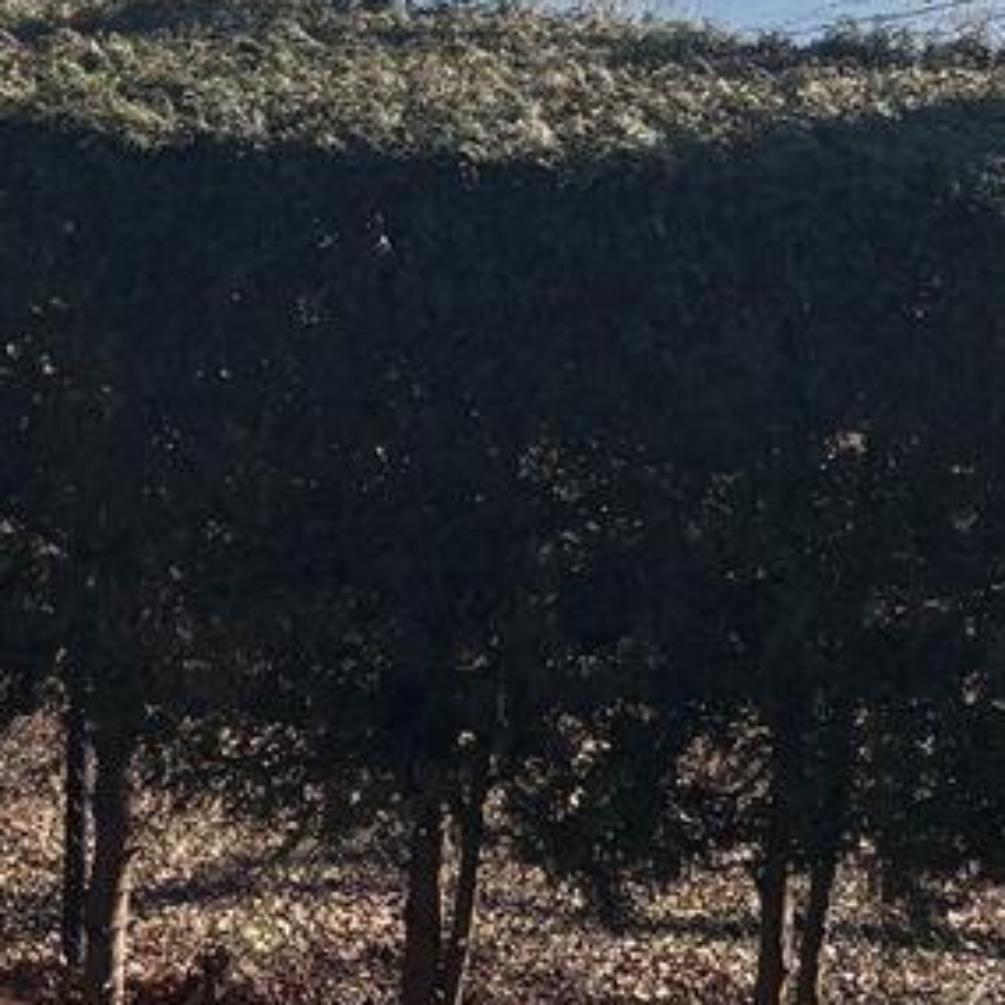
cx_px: 1100
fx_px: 3810
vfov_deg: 13.4
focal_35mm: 116
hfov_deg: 14.7
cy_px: -839
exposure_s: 1/2639
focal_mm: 5.96
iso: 50
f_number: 1.6
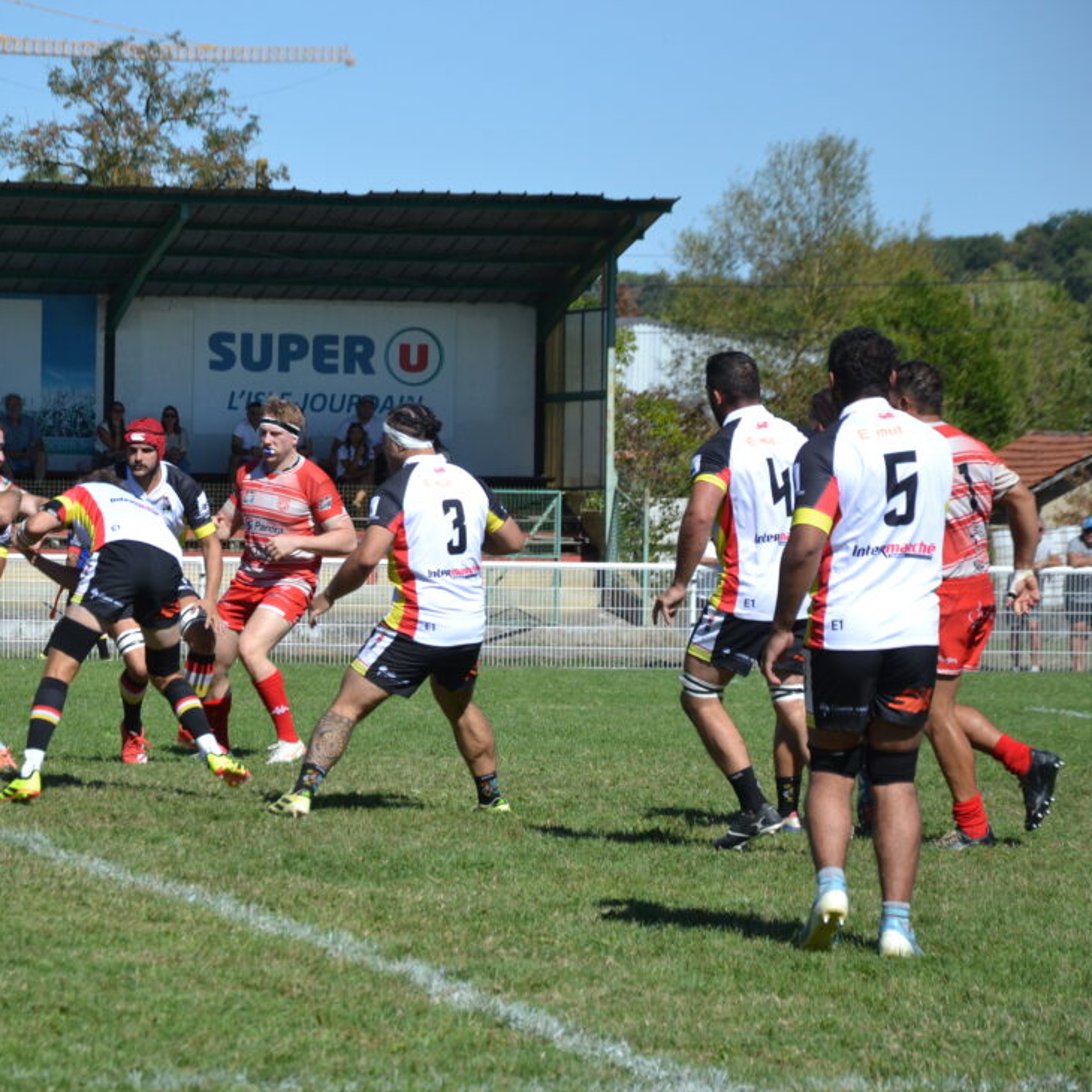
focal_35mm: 213
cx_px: 284
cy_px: 553
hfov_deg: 8.2
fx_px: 7590
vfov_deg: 8.2
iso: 400
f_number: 6.3
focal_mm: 105
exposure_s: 1/1600
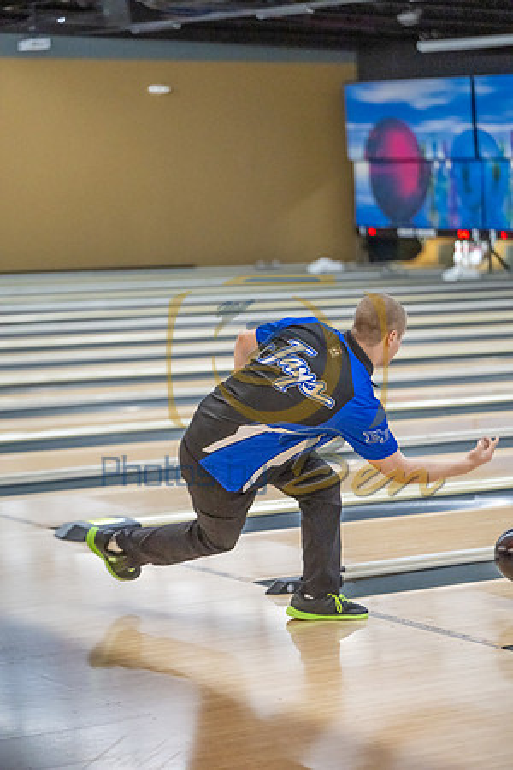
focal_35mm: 110
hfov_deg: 12.5
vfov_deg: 18.6
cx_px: 256
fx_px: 2351
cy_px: 385
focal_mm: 110
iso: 4000
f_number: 2.8
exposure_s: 1/800
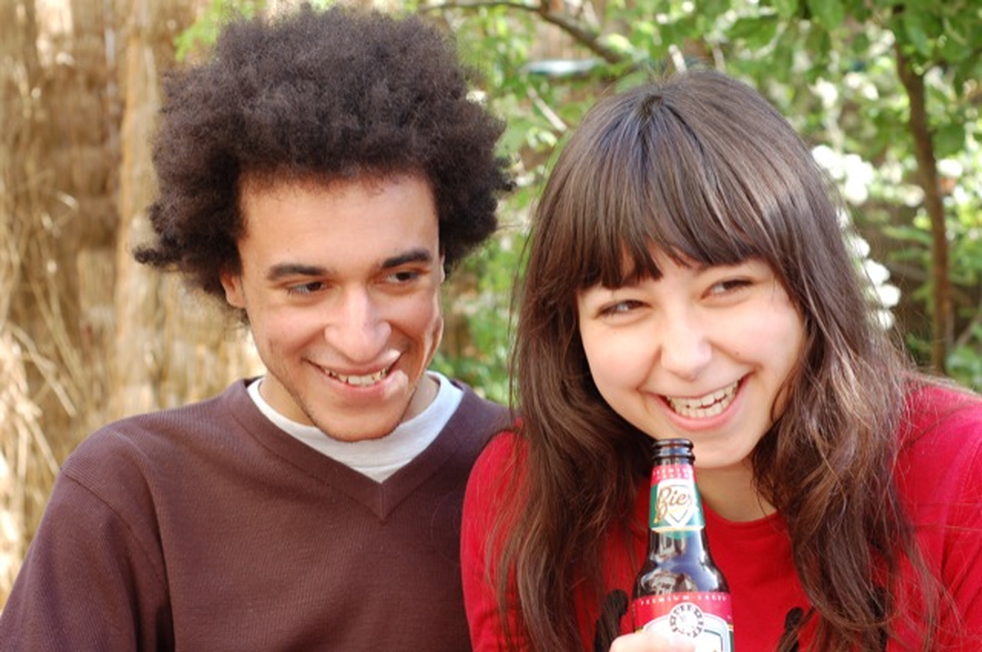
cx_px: 491
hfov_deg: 27.0
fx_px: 2043
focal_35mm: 75
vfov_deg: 18.1
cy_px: 326
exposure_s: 1/160
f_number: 6.3
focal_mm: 50
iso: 400
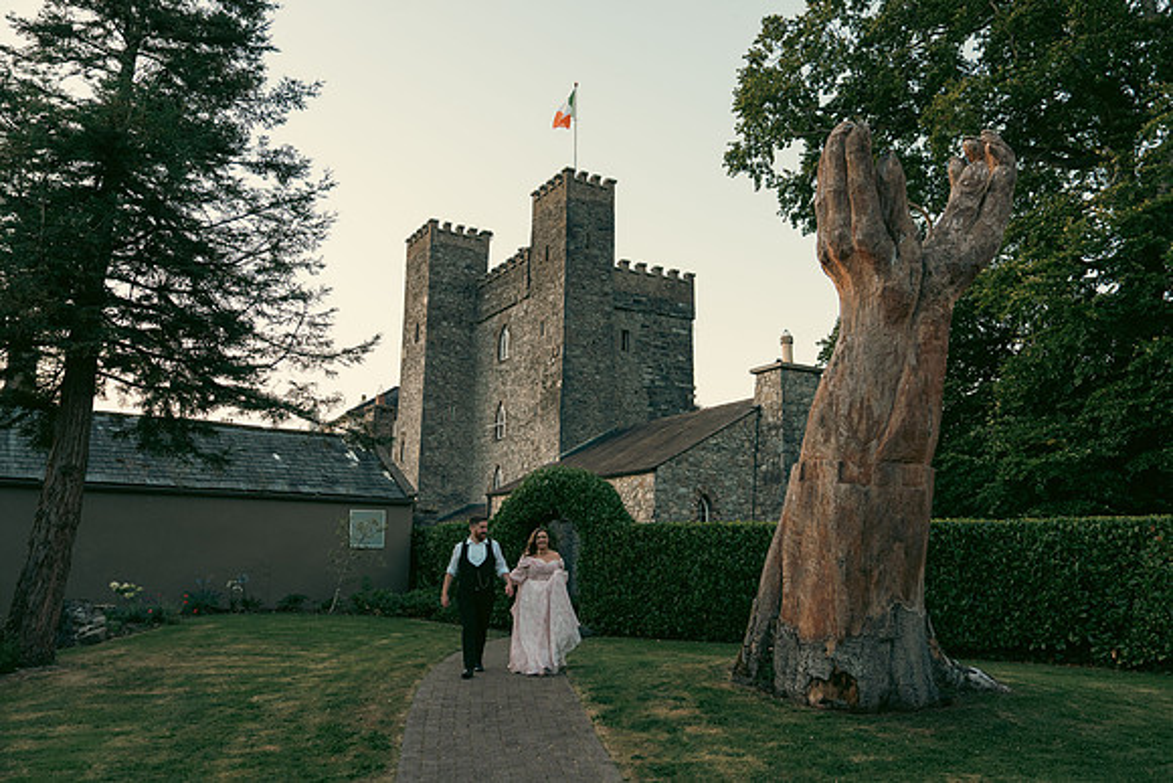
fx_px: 847
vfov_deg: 49.6
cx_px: 586
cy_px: 392
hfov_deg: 69.4
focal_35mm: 26
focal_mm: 26
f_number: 3.5
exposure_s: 1/200
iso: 500
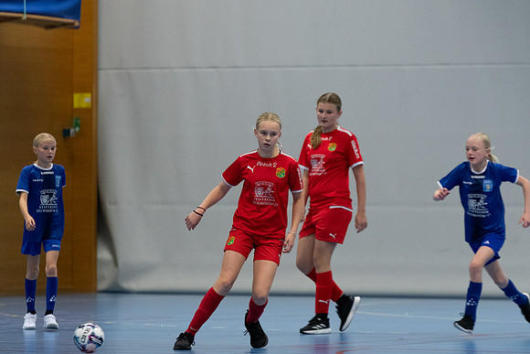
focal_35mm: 313
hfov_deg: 6.6
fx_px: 4602
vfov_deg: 4.4
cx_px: 265
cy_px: 177
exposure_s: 1/400
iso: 2500
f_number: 3.5
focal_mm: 200
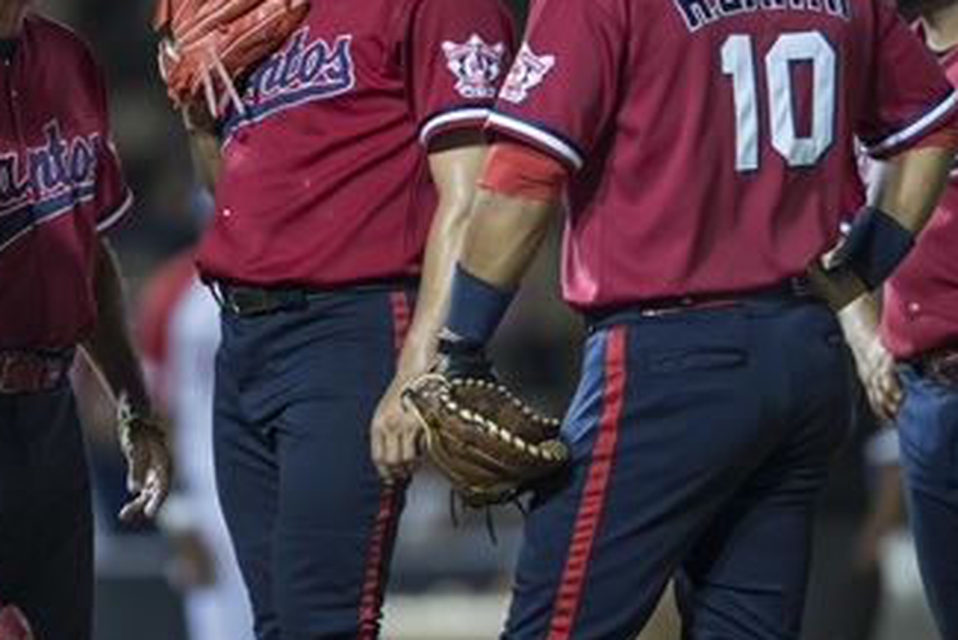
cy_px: 136
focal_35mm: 885
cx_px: 286
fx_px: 23560
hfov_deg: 2.3
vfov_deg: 1.6
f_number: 2.8
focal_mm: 400
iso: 1600
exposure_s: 1/640
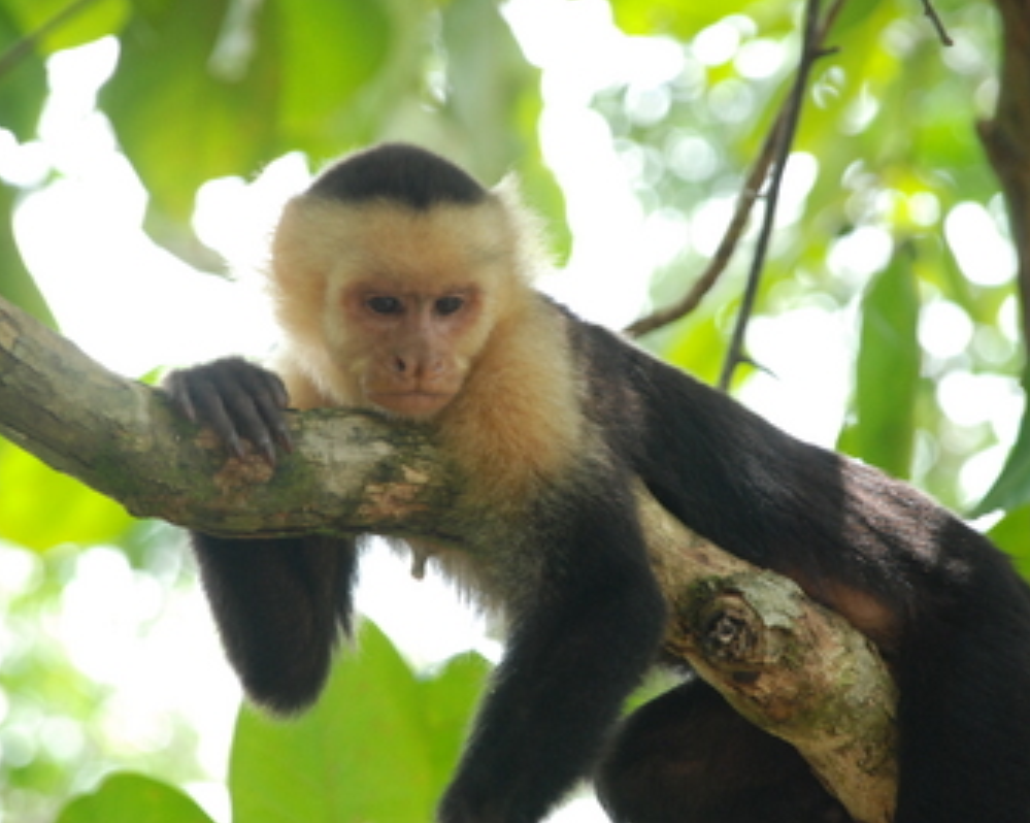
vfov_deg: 4.6
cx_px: 504
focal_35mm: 339
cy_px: 410
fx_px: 10328
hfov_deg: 5.7
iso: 640
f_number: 6.3
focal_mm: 200
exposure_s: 1/125
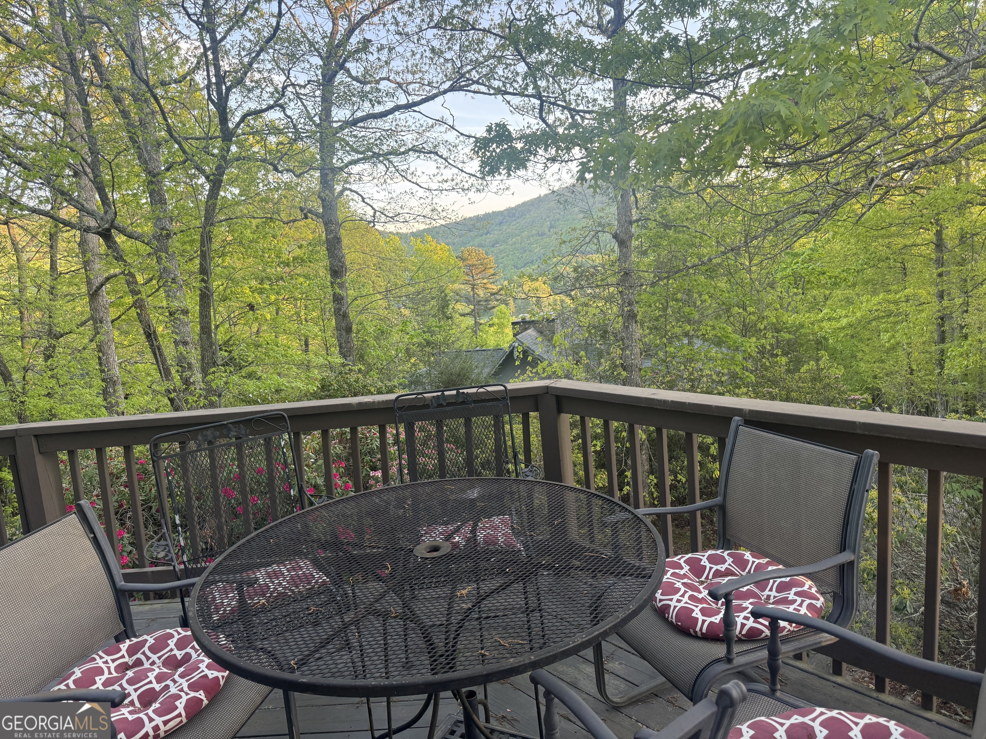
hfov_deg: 71.6
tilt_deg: -10.3
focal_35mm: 24
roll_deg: +5.6
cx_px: 493
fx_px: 684
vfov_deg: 56.8
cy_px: 370
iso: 125
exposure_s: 1/121
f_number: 1.78
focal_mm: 6.76
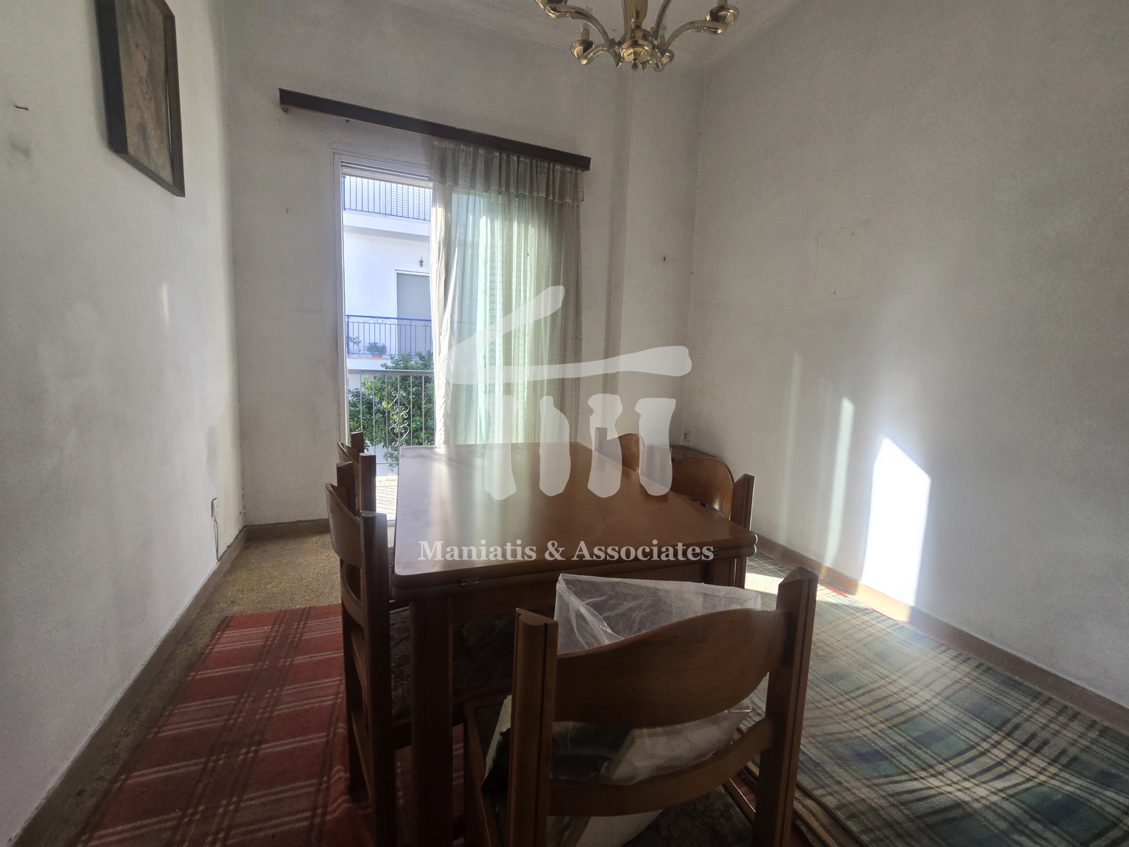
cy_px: 424
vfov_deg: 89.9
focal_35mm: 13
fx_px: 424
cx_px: 564
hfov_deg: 106.2
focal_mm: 2.2
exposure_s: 1/260
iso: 50
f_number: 2.2
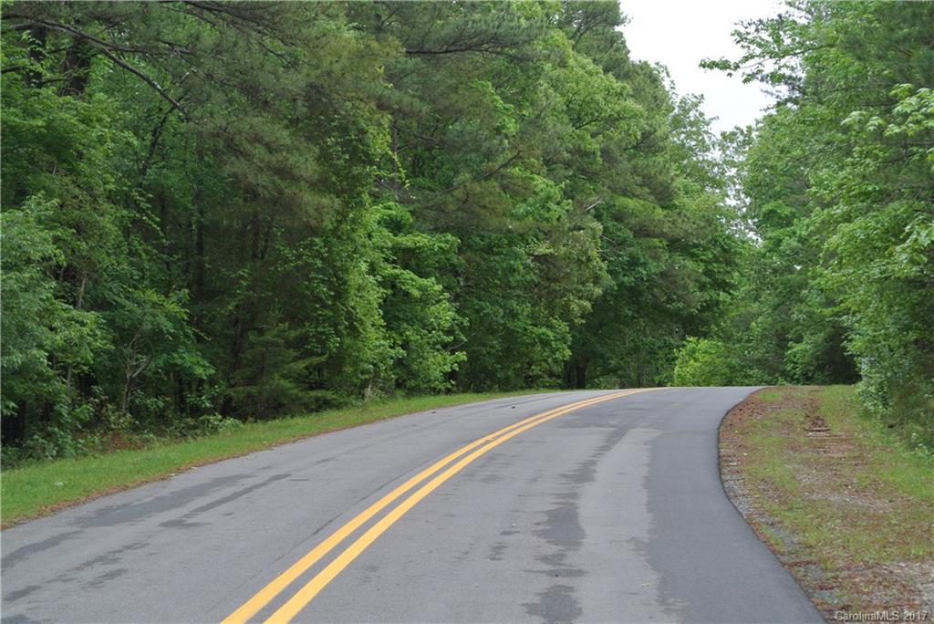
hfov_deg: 25.0
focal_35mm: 81
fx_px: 2103
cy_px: 312
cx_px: 467
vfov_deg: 16.9
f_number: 5.6
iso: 160
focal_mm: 30
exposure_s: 1/125
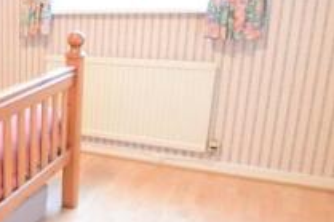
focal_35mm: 47
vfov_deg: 28.6
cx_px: -61
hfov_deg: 34.2
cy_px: 125
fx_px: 436
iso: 2800
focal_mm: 10
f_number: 3.5
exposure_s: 1/60
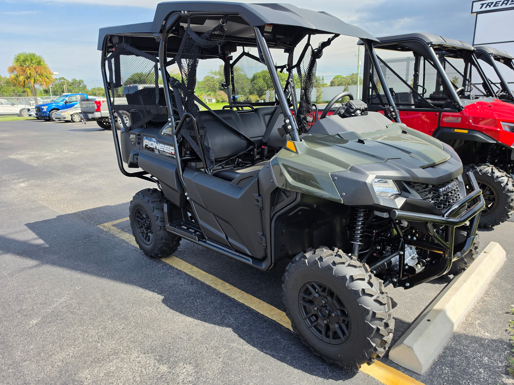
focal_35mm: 23
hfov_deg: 73.9
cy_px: 192
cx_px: 257
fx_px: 342
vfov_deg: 58.9
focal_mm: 6.5
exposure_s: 1/3211
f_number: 1.4
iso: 64
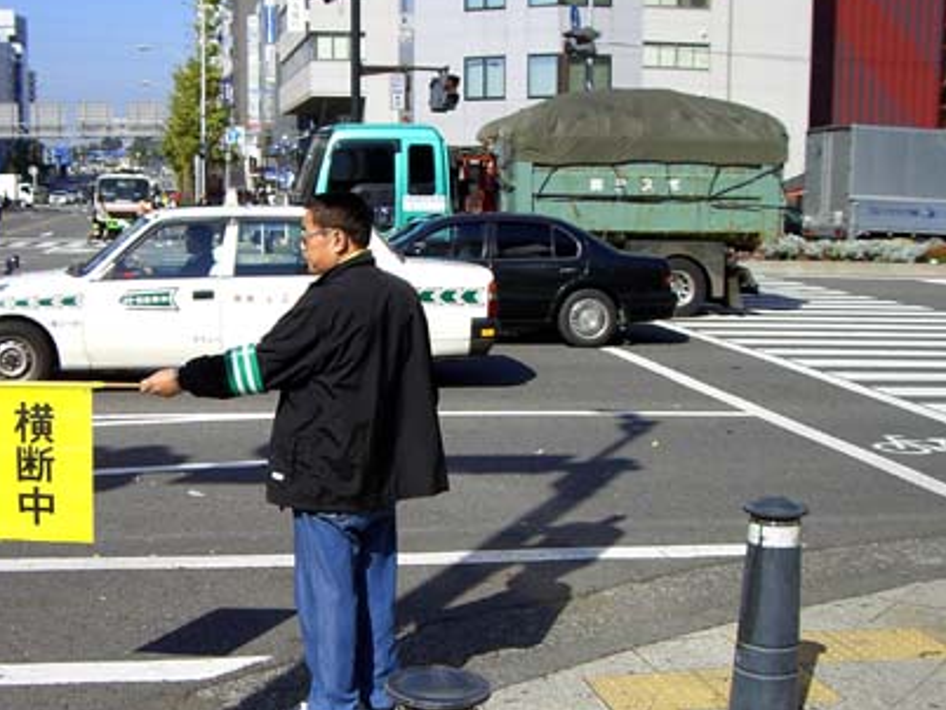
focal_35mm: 52
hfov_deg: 36.4
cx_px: 320
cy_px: 453
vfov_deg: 27.9
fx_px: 1422
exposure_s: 1/800
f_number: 4.3
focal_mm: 6.2
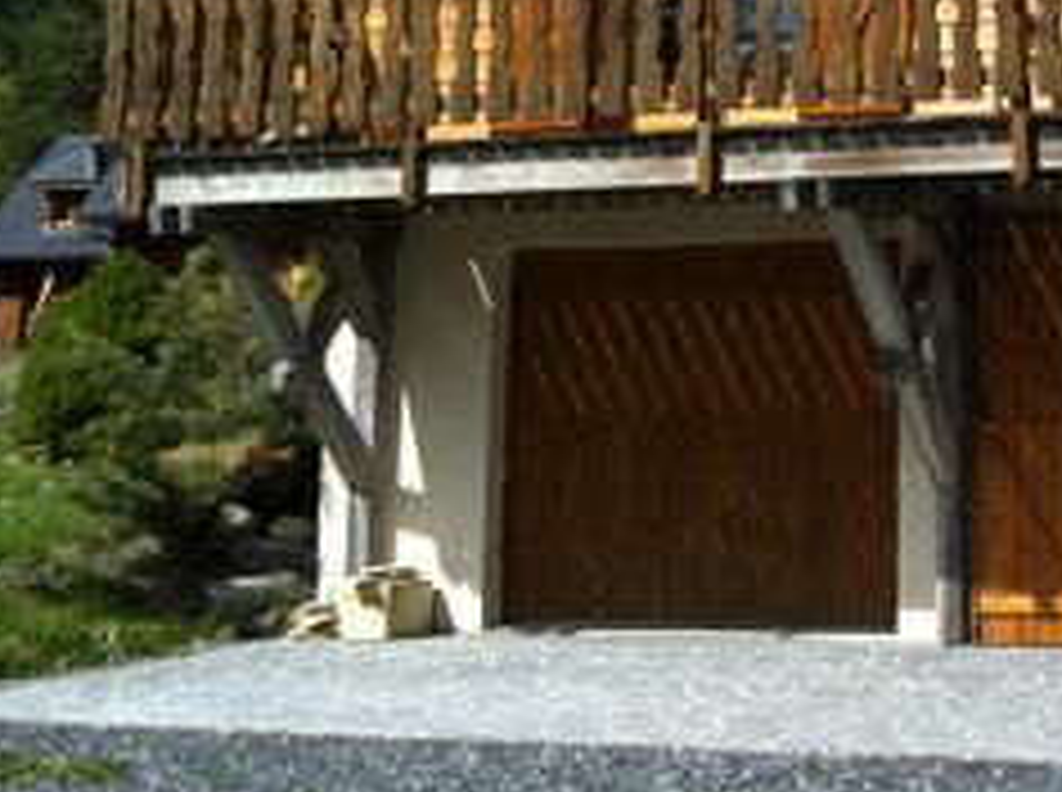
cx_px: 1098
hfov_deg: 21.2
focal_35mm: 89
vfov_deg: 15.8
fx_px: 2725
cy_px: -202
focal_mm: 3.85
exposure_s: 1/1298
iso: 80
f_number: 2.8
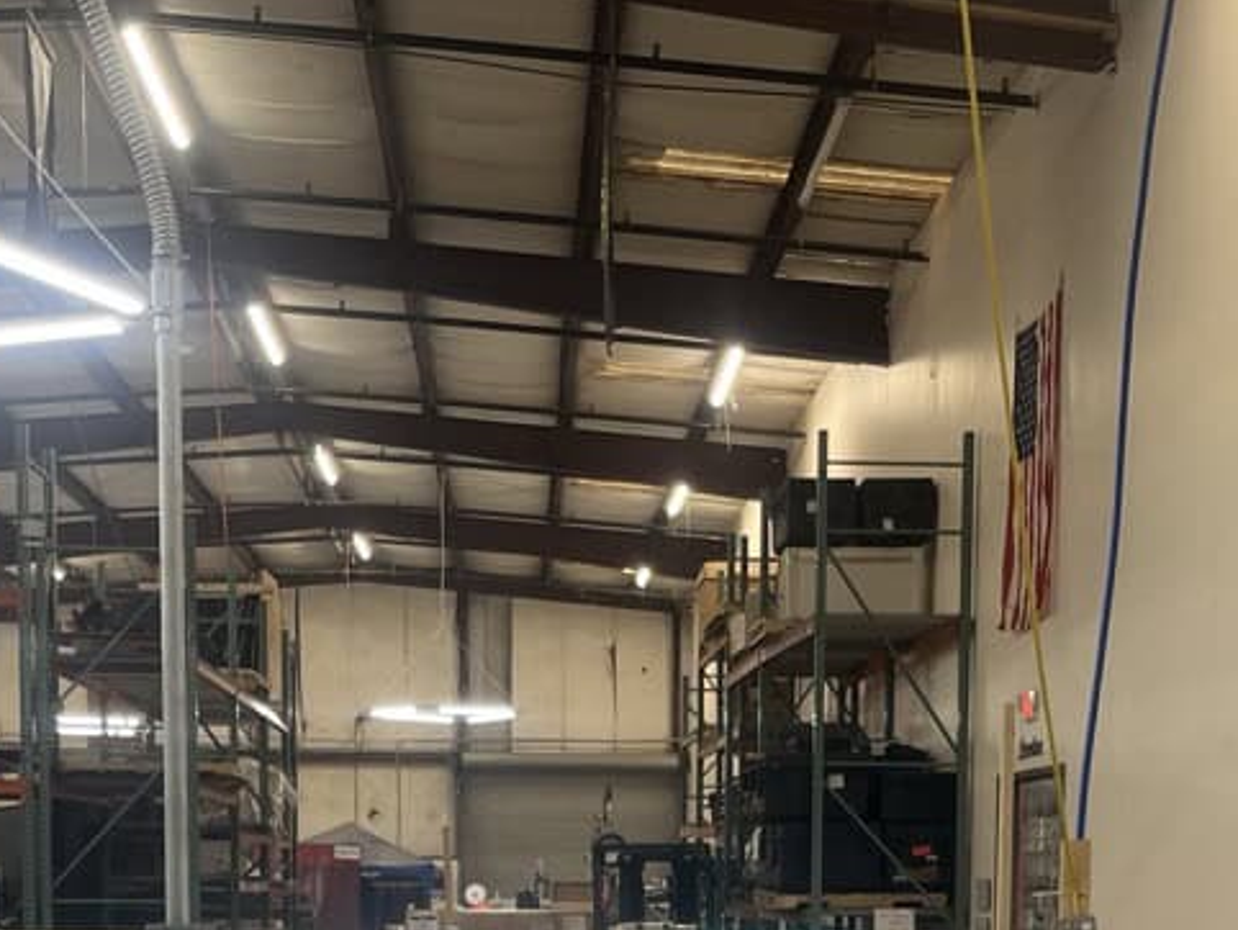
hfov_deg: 28.1
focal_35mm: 69
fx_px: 2469
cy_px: 1061
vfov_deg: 20.2
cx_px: 580
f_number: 1.6
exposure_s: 1/60
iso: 64
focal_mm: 5.1
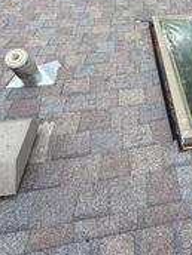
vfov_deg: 43.7
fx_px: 288
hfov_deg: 33.5
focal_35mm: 39
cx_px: 195
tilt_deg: -49.7
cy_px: 25
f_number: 2.2
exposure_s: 1/502
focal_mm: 2.22
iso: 50
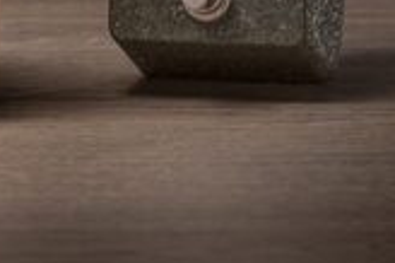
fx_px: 3771
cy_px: -188
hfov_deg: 6.0
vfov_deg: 4.0
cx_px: -84
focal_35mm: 344
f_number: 11
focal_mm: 99
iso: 200
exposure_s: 1/6
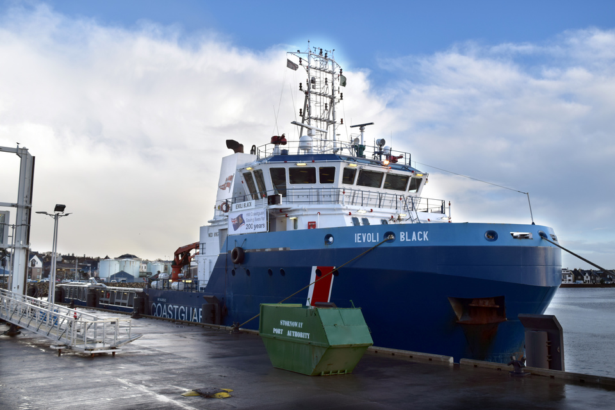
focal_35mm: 34
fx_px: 589
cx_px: 308
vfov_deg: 38.4
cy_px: 205
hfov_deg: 55.1
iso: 100
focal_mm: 23
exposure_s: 1/250
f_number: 5.6
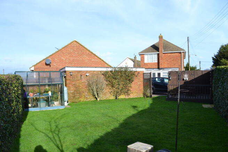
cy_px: 76
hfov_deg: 67.4
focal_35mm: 27
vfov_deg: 48.0
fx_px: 171
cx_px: 114
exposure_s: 1/200
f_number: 7.1
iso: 100
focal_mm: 18
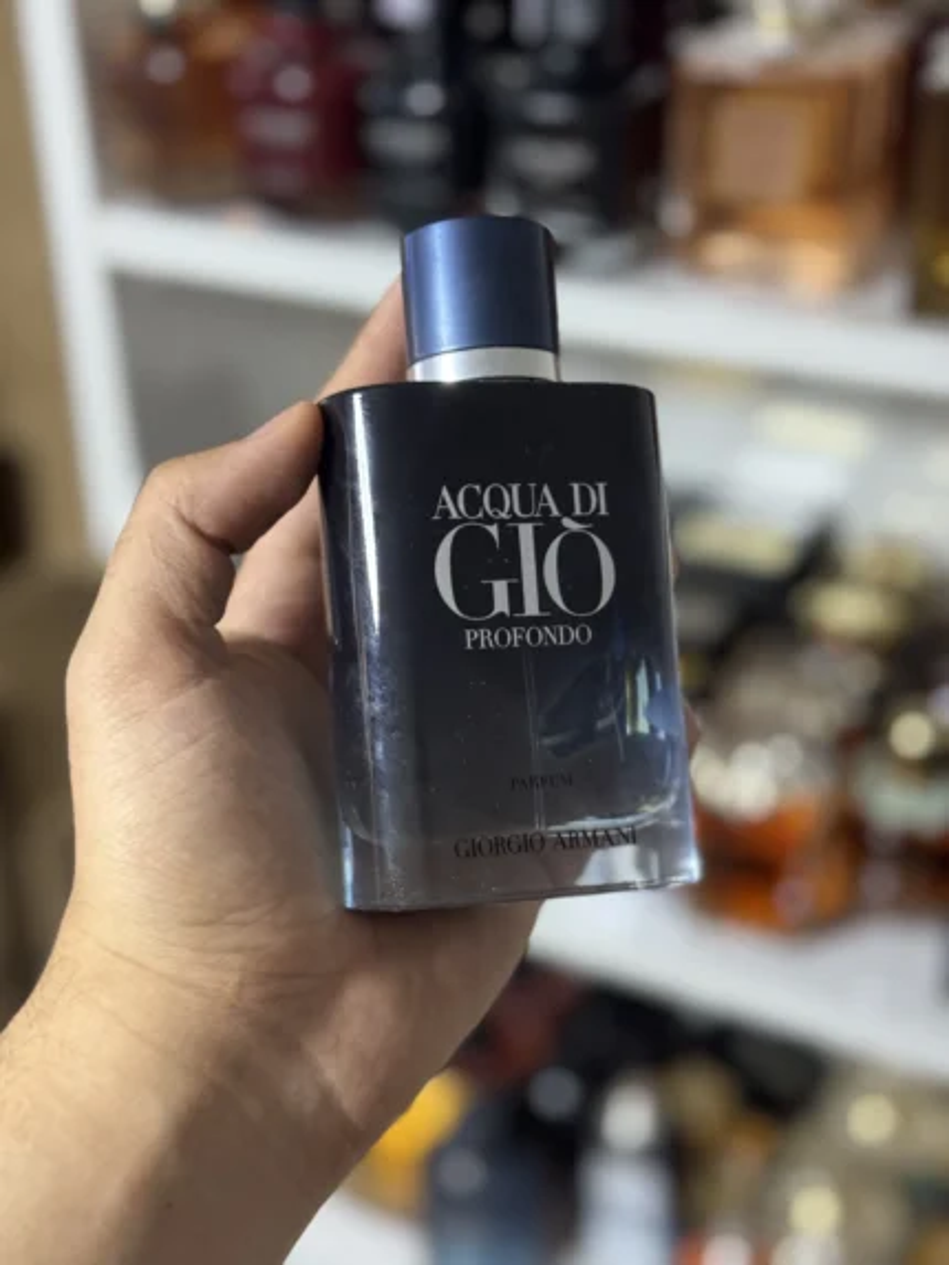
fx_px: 1754
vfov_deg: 39.6
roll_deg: +0.4
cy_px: 632
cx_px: 474
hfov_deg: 30.3
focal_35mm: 48
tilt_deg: -29.2
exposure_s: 1/50
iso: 200
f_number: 1.78
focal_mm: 6.76
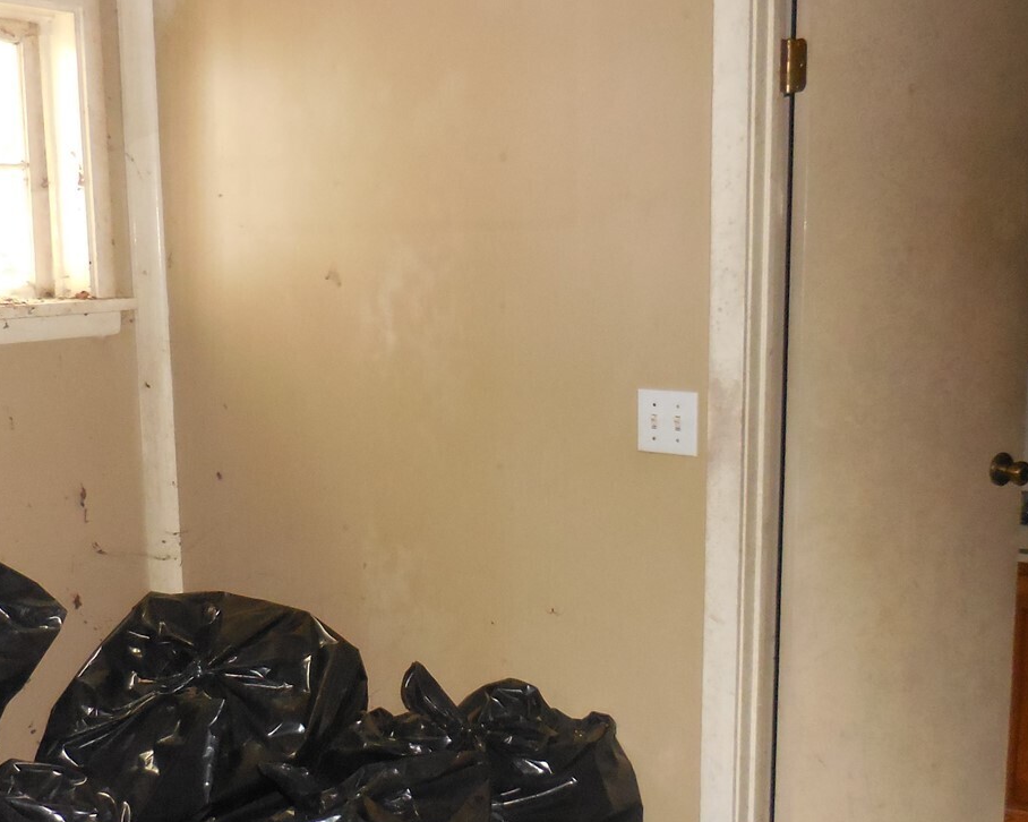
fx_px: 1308
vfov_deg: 34.9
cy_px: 443
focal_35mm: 43
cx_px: 482
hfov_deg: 42.9
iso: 560
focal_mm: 4.5
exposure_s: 1/25
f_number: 3.3
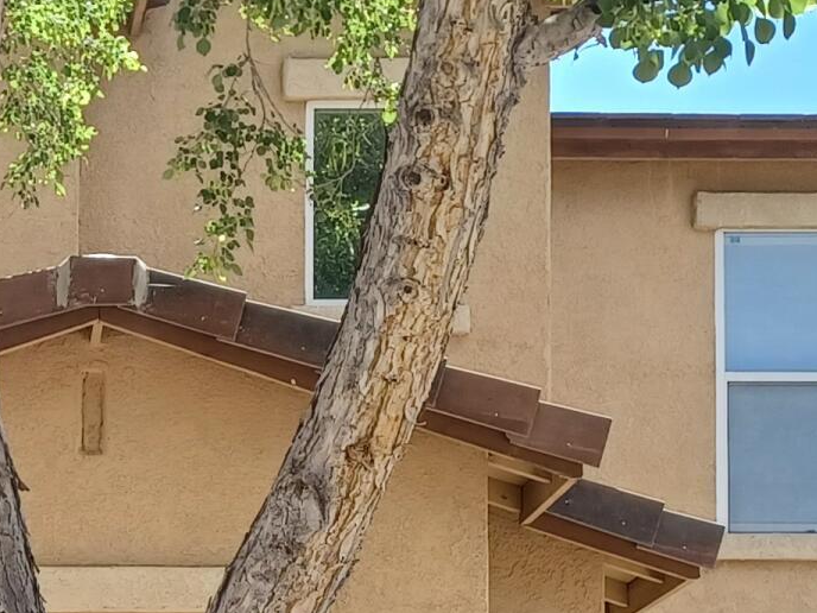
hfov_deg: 17.2
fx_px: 2573
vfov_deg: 12.9
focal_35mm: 109
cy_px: 899
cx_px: -182
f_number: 1.8
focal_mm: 4.6
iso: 32
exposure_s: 1/136
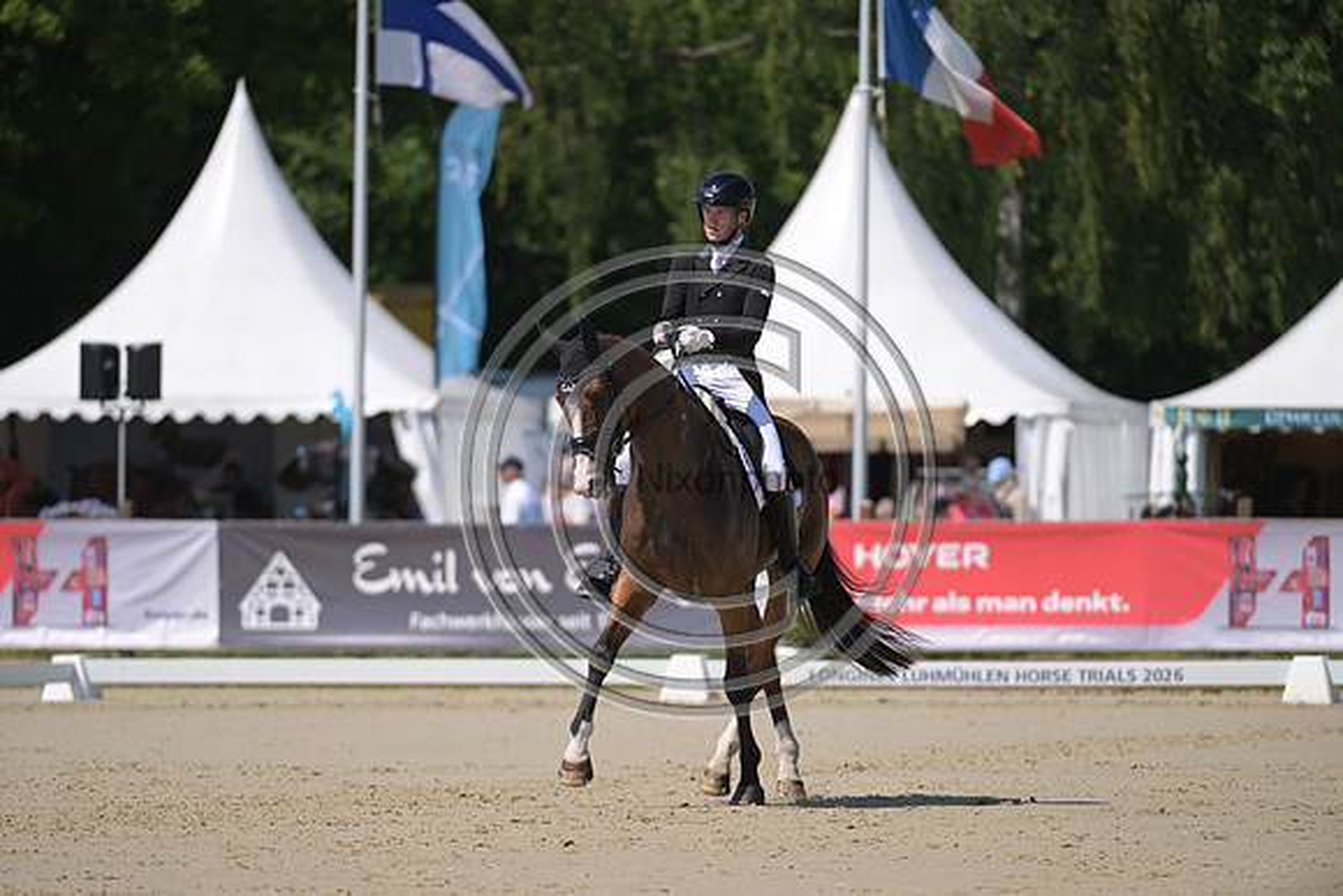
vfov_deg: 3.8
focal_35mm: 360
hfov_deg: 5.7
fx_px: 13433
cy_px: 448
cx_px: 672
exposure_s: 1/1250
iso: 160
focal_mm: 360
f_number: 5
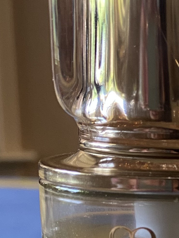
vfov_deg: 17.7
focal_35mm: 106
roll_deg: -2.4
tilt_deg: -16.9
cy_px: 284
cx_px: 330
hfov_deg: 12.6
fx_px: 731
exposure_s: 1/60
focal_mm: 4.25
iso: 160
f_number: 1.8
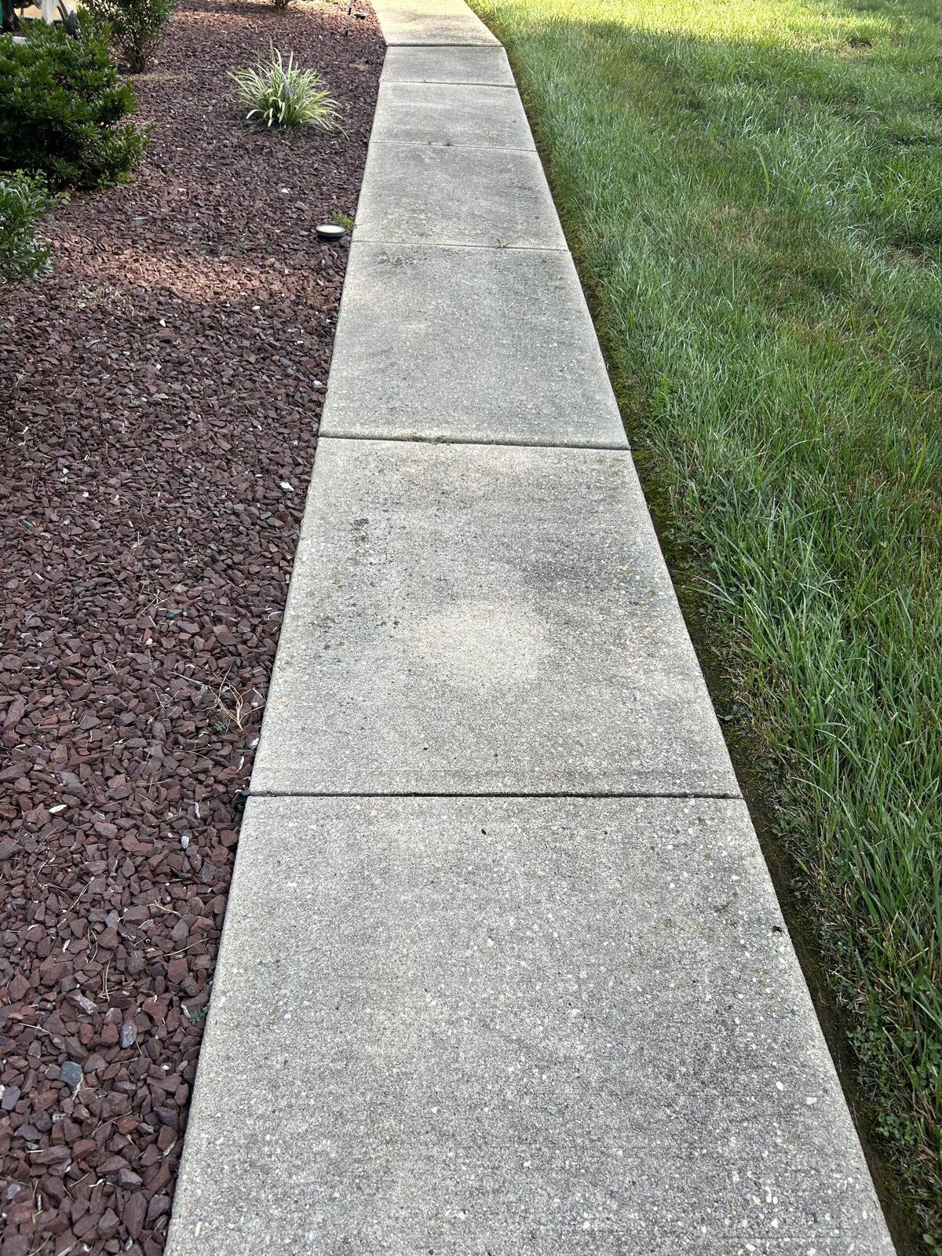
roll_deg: -2.1
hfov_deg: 53.1
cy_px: 628
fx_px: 943
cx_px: 471
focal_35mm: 26
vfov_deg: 67.3
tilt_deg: -38.8
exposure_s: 1/628
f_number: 1.5
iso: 50
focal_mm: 5.7
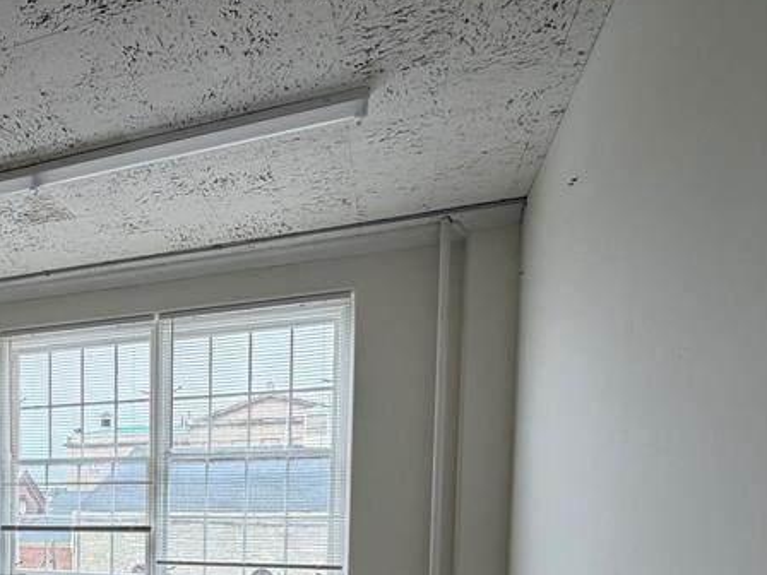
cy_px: 553
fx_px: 709
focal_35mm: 32
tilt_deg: -4.0
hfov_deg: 50.0
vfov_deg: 39.7
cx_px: 67
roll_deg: +0.7
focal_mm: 2.22
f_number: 2.2
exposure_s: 1/120
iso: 100
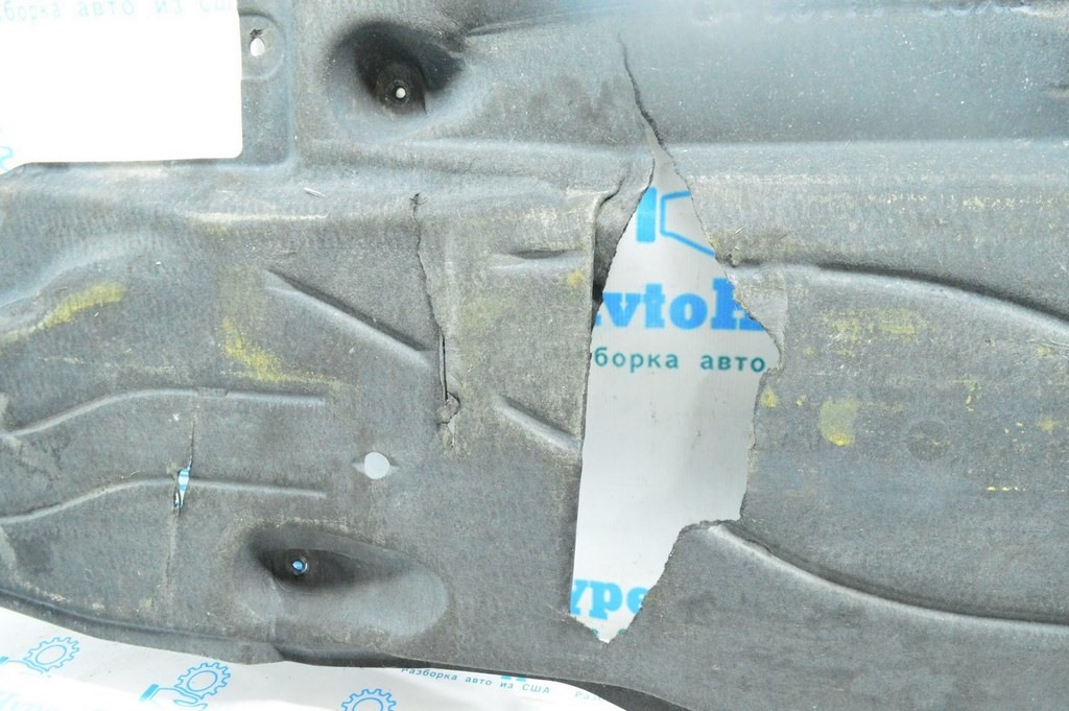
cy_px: 356
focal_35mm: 27
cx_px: 534
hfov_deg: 67.4
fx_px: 801
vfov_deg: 47.9
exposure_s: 1/40
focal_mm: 18
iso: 6400
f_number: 6.3
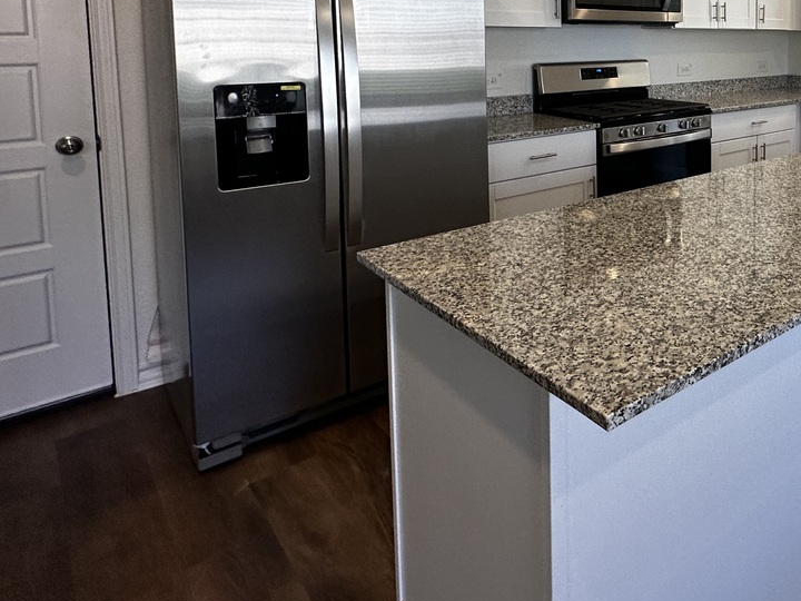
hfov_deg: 52.0
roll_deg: -1.2
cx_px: 783
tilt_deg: -2.7
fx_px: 648
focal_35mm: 28
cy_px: 77
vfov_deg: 45.7
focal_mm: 2.22
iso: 160
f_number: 2.2
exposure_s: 1/120
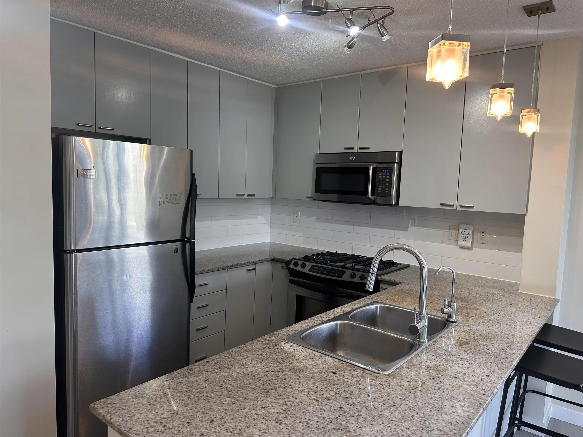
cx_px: 292
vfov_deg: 56.8
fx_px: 404
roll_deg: -2.3
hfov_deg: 71.6
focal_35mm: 24
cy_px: 218
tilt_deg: -5.9
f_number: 1.78
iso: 100
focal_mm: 6.86
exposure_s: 1/120
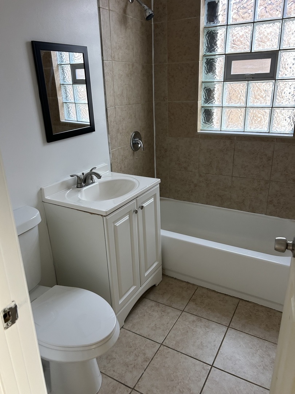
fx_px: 295
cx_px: 148
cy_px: 197
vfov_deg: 67.3
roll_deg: +2.5
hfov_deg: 53.1
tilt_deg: -23.6
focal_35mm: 26
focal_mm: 5.7
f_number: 1.5
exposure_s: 1/100
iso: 125
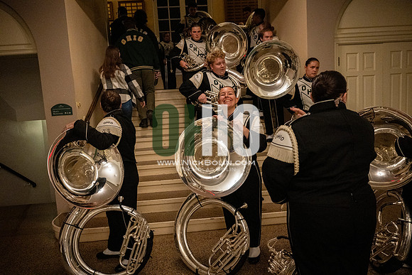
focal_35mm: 24
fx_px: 275
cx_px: 206
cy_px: 138
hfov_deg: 73.7
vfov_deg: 53.2
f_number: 2.8
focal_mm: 24
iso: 10000
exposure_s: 1/500
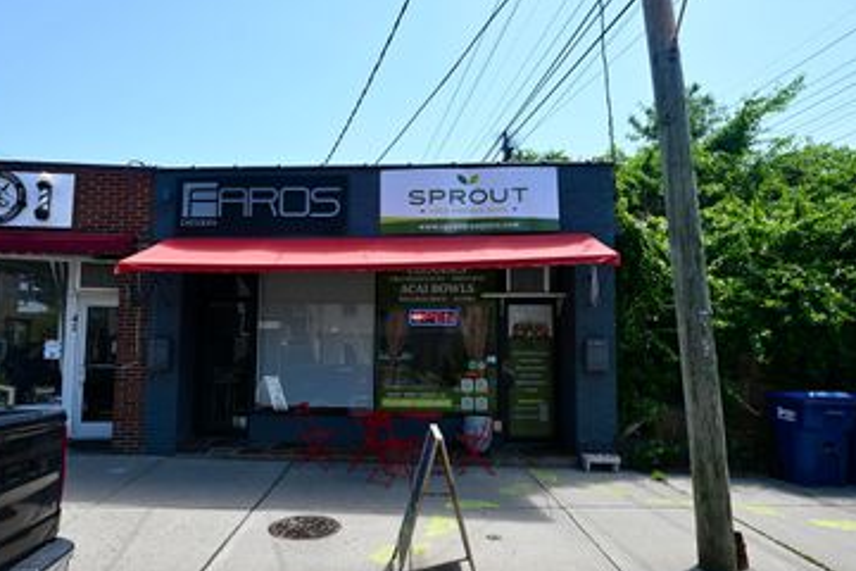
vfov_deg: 51.3
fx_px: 594
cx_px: 409
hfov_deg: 71.5
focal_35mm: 25
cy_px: 303
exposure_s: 1/160
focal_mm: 12
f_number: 6.3
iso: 100
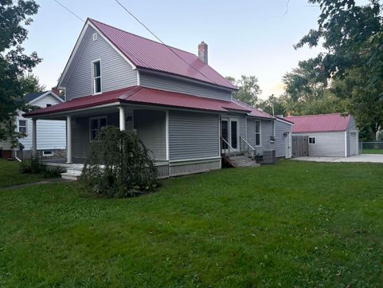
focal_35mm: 27
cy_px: 140
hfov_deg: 65.3
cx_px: 186
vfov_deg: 51.4
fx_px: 299
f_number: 1.6
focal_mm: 5.96
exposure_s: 1/119
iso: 125
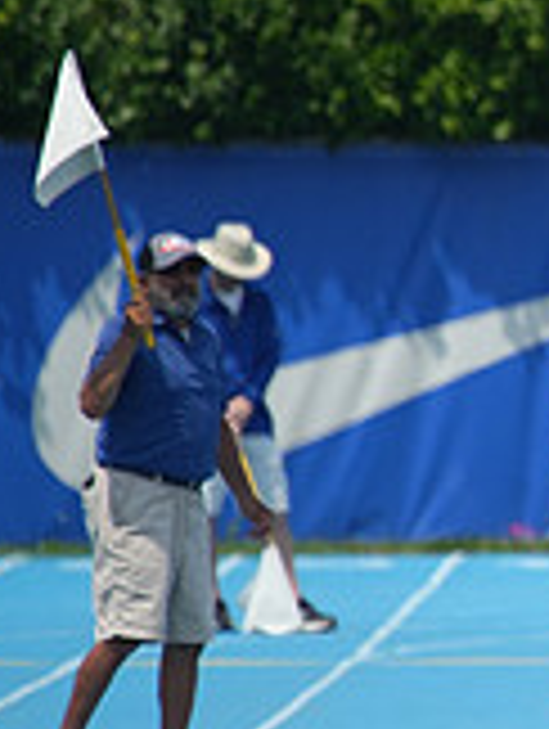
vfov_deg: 1.4
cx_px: 1274
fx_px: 28979
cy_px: 416
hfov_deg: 1.1
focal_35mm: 1374
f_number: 5.6
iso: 400
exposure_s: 1/2000
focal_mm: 400
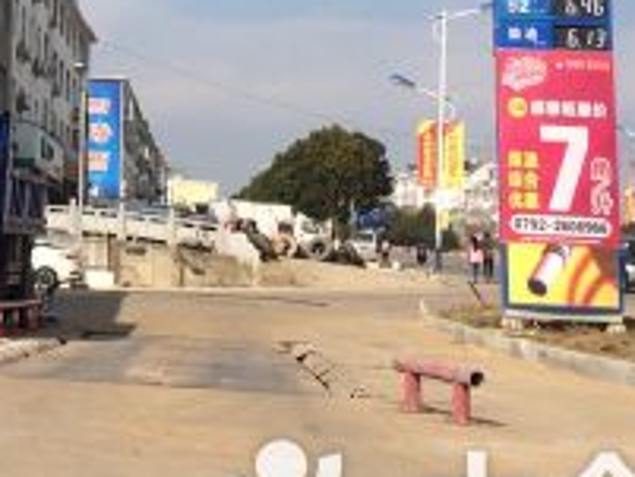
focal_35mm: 101
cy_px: -150
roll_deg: -2.0
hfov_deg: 18.6
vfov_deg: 14.1
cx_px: -88
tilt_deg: +11.4
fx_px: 1854
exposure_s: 1/3165
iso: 32
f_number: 2.2
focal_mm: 4.15
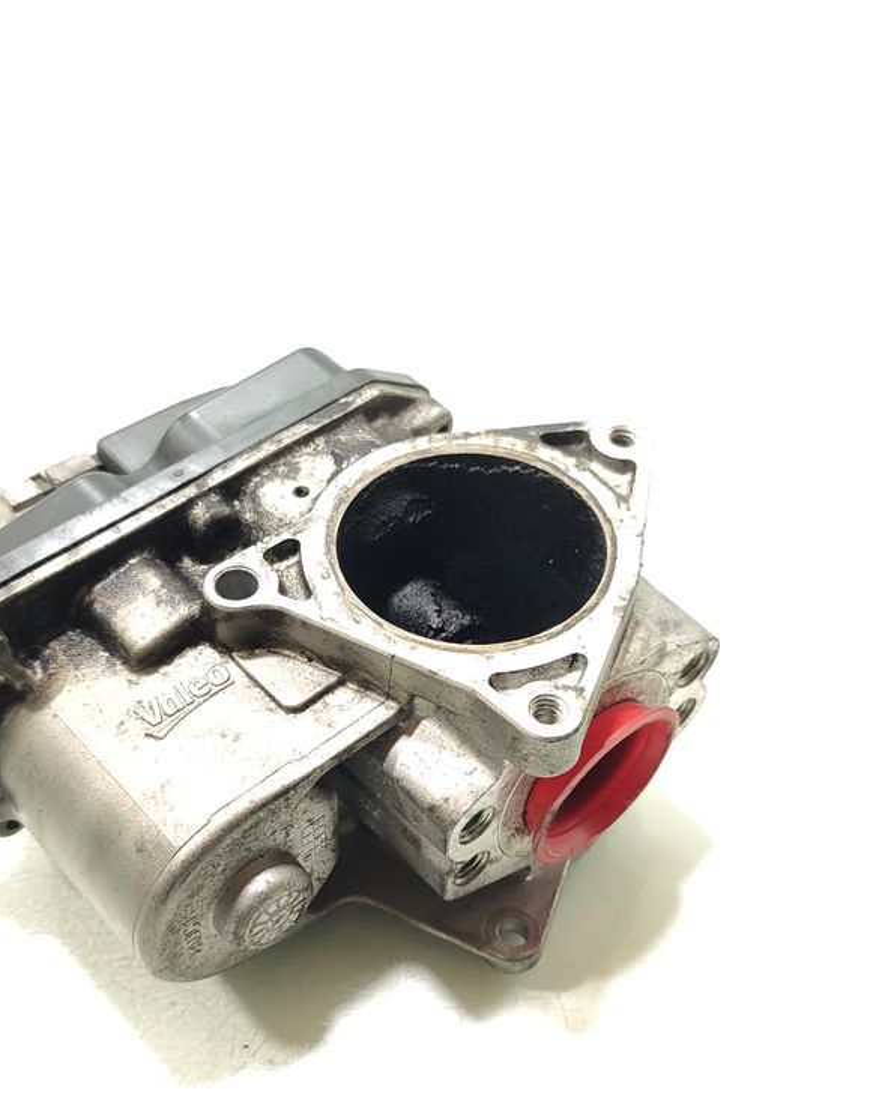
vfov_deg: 44.3
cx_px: 383
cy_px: 704
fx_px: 1333
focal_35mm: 41
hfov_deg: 36.4
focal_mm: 5.89
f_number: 1.89
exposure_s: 1/100
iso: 400
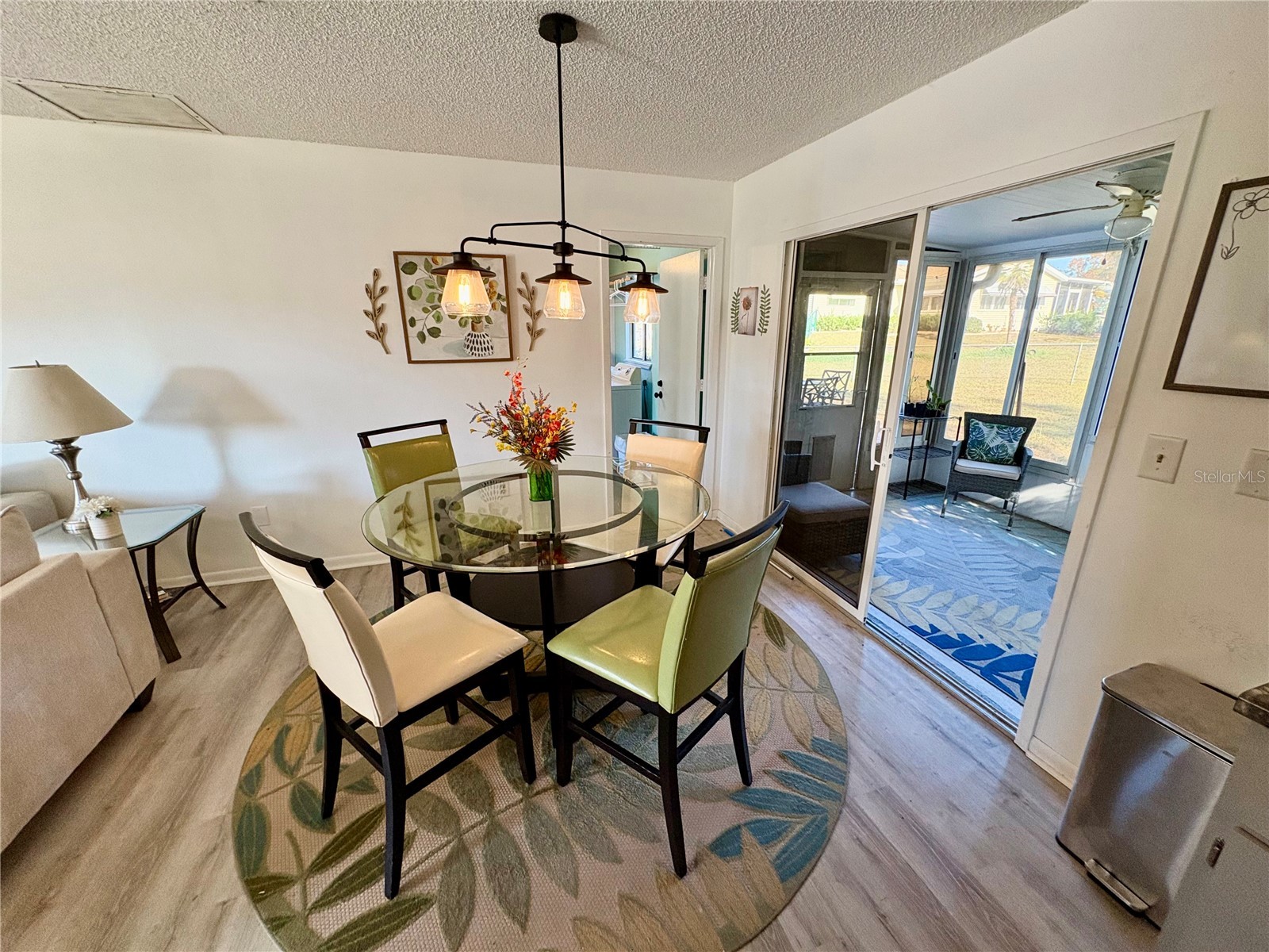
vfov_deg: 85.7
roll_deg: +0.8
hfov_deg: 102.1
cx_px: 634
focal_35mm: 14
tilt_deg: -16.0
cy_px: 476
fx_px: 513
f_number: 2.2
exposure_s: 1/120
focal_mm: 2.22
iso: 250
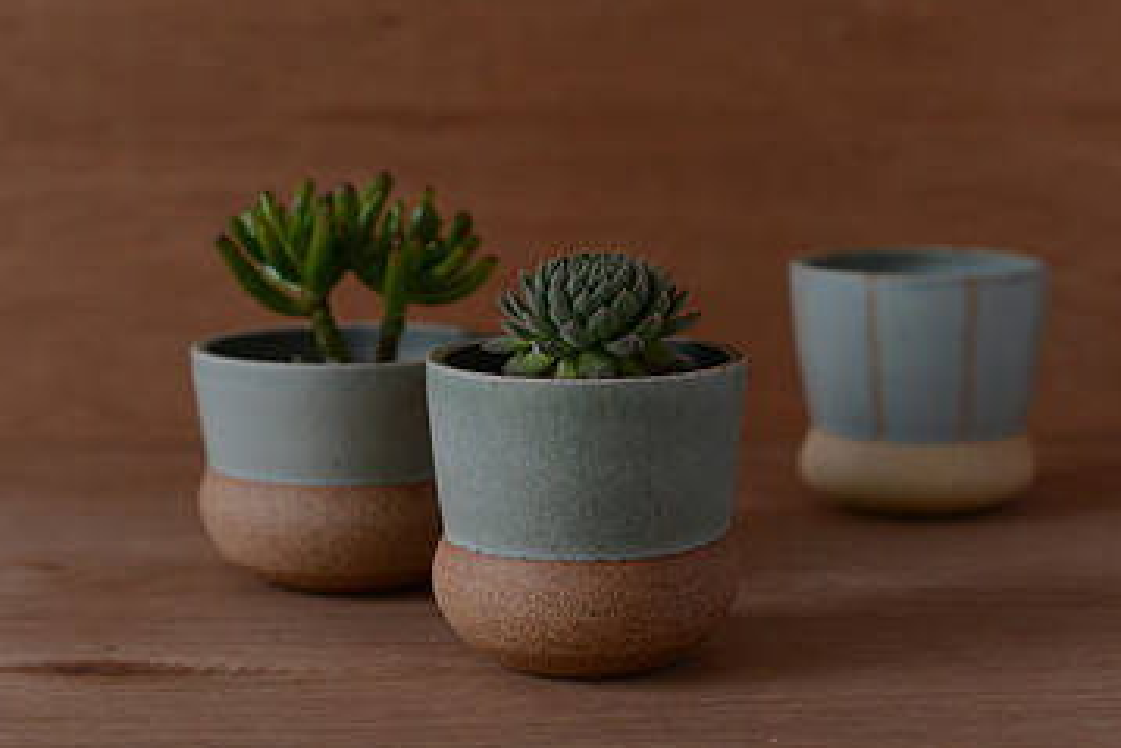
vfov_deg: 16.8
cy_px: 221
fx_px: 2523
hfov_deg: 25.0
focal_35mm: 81
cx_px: 582
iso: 500
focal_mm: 50
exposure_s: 1/100
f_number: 3.2
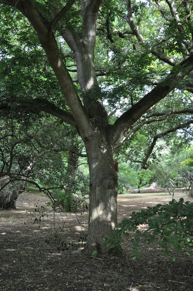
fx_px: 387
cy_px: 146
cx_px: 96
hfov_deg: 28.0
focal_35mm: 48
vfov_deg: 41.2
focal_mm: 32
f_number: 5.6
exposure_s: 1/125
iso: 400
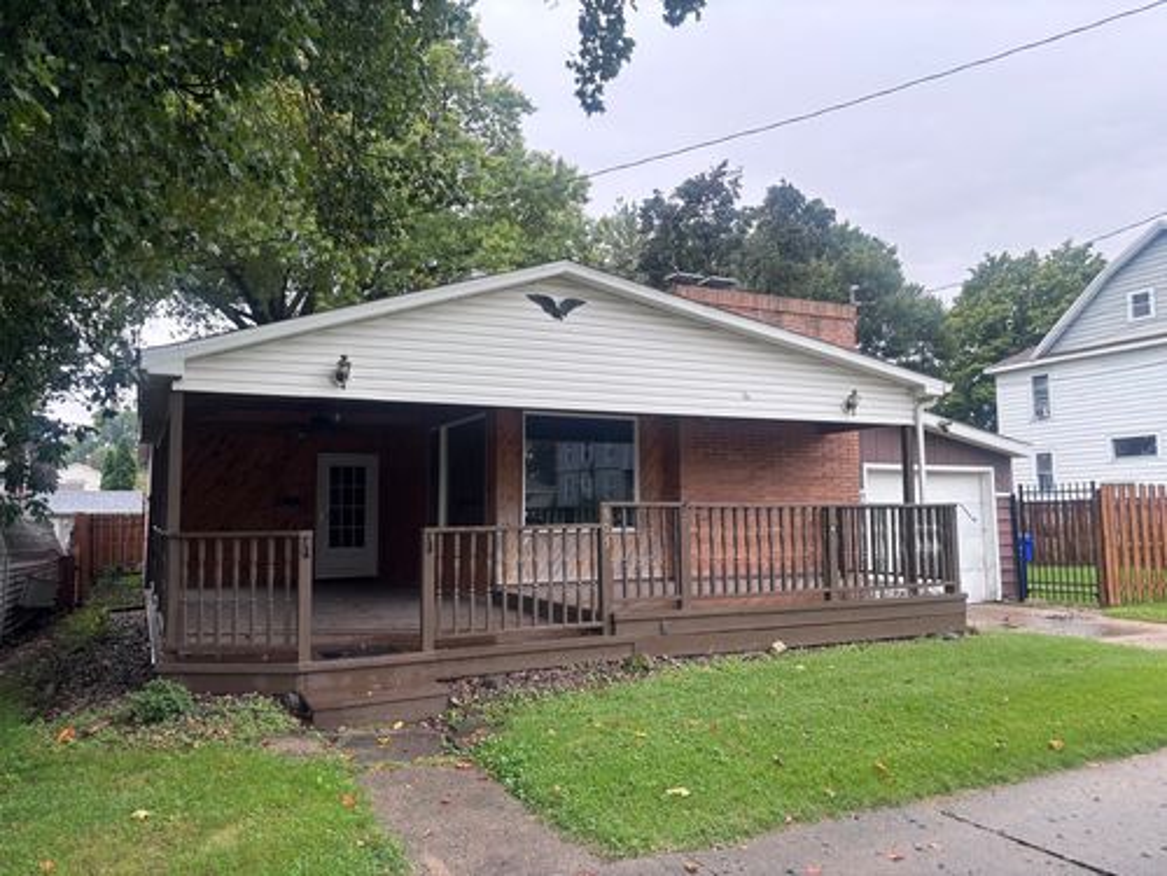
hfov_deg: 67.3
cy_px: 438
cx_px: 584
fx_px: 877
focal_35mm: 26
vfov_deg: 53.1
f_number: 1.6
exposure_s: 1/166
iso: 40
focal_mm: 5.96
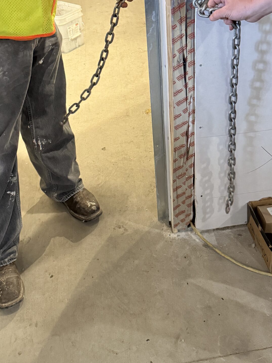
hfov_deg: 33.5
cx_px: 158
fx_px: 450
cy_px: 103
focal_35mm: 43
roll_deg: +0.9
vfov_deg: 42.8
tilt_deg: -32.9
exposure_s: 1/60
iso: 640
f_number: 1.78
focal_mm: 6.76
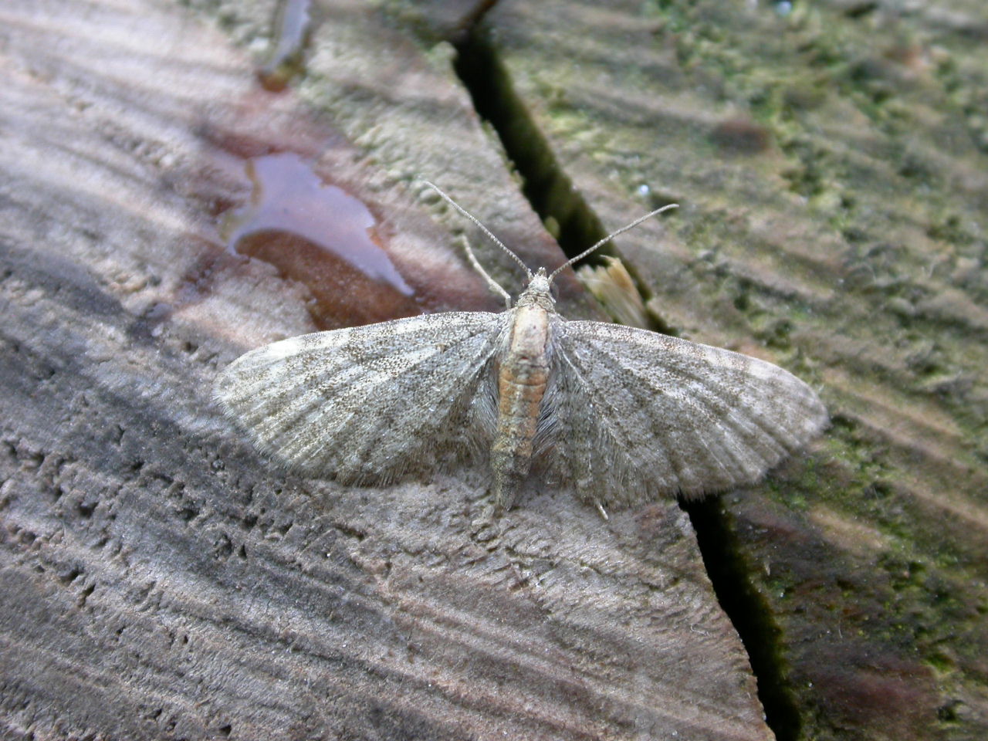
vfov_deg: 23.3
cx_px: 494
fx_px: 1798
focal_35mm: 63
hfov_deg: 30.7
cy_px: 370
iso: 100
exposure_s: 1/37.9
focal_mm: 13.1
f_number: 3.1
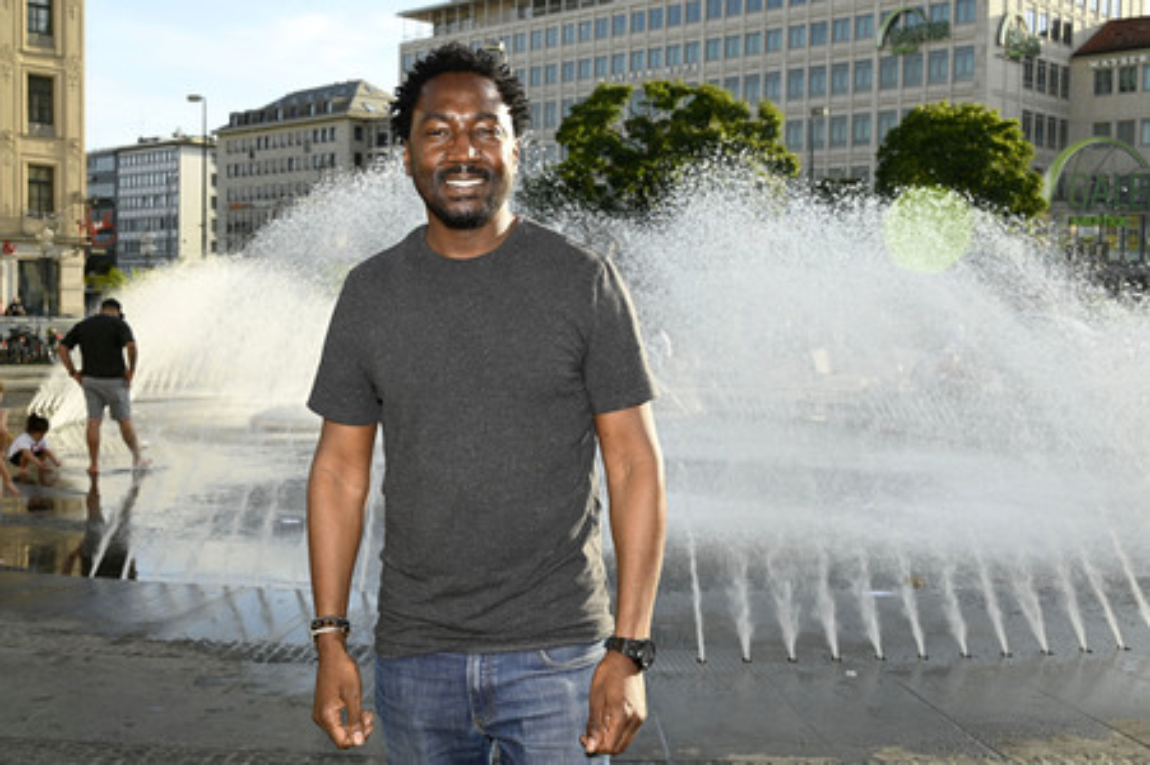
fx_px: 1373
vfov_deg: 31.1
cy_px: 382
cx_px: 575
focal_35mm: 43
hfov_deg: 45.5
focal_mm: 43
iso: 200
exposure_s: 1/160
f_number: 9
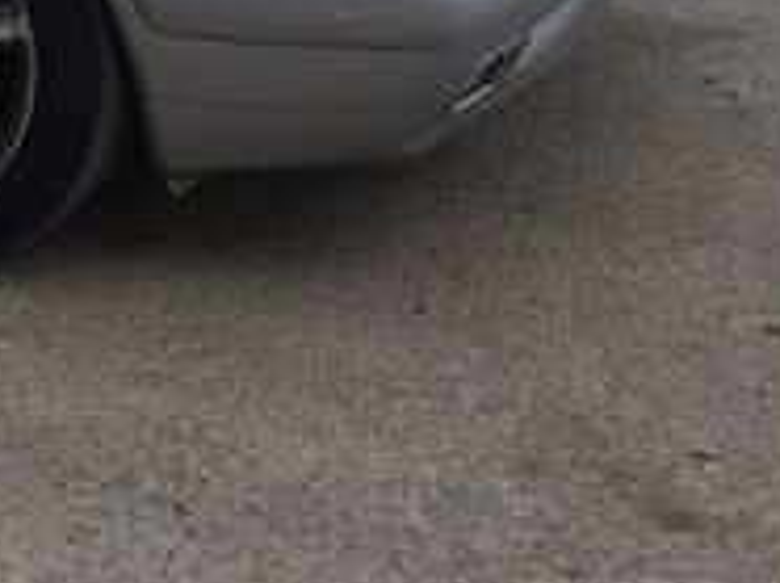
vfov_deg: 13.3
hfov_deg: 16.6
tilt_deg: -8.8
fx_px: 2318
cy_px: -359
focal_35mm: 103
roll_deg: +3.5
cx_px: -528
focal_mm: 4.15
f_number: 2.2
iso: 32
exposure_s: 1/446
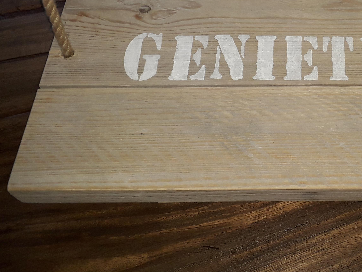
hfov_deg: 36.7
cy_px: 36
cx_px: 320
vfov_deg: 28.7
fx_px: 512
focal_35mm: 49
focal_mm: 3.6
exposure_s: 1/100
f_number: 1.9
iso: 64
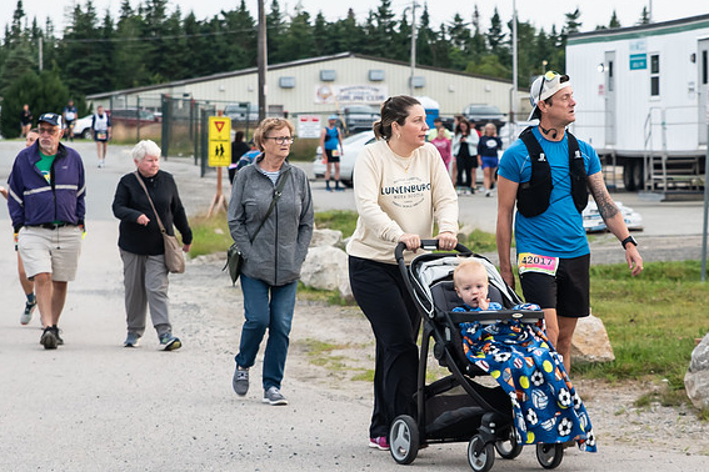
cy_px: 268
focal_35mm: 121
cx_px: 443
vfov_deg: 11.3
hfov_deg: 16.9
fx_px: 2383
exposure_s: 1/250
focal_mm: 56
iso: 800
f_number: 4
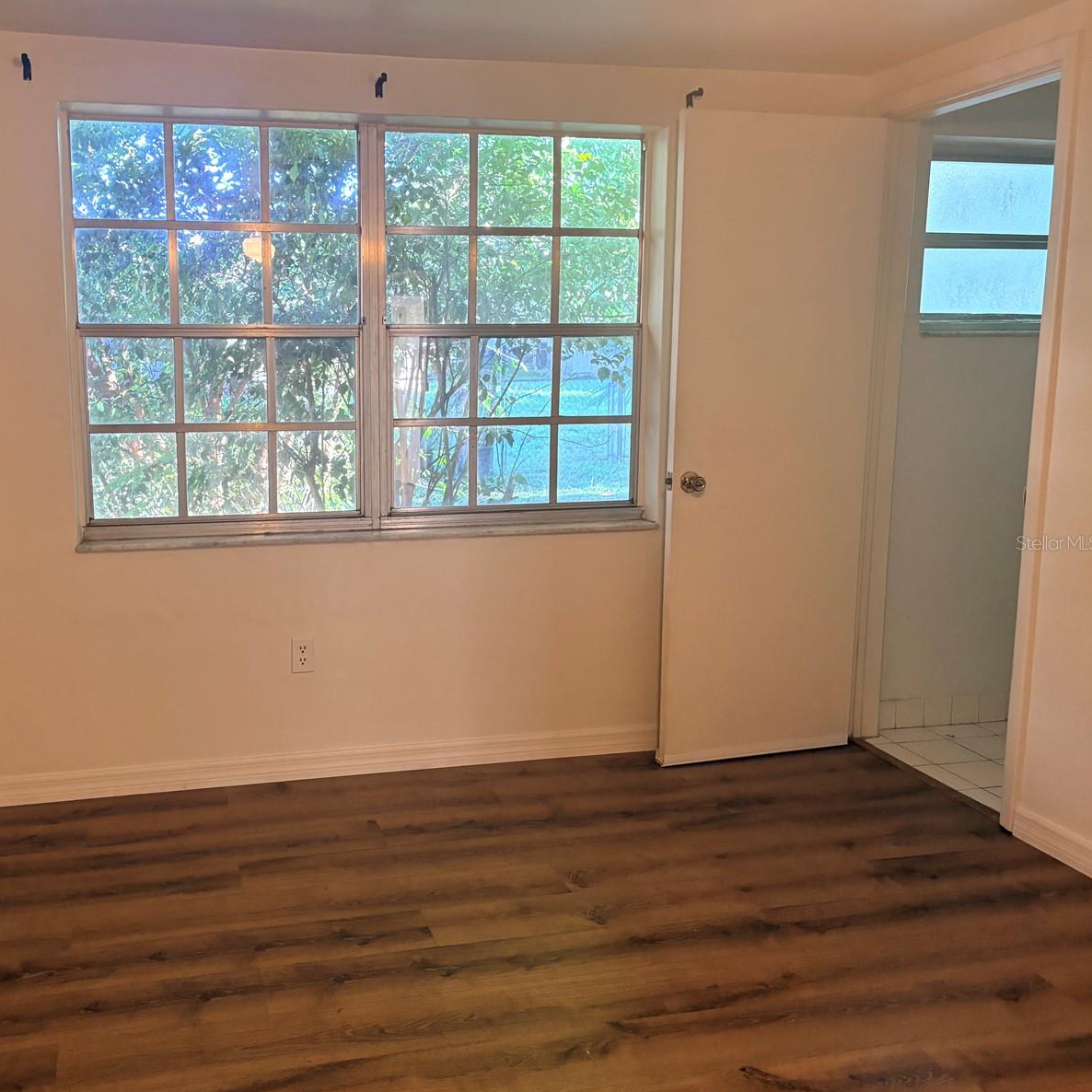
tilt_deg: -8.2
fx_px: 1106
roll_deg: +1.6
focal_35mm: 31
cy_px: 542
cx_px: 366
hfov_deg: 51.6
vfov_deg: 52.5
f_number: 1.6
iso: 250
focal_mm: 5.96
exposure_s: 1/60
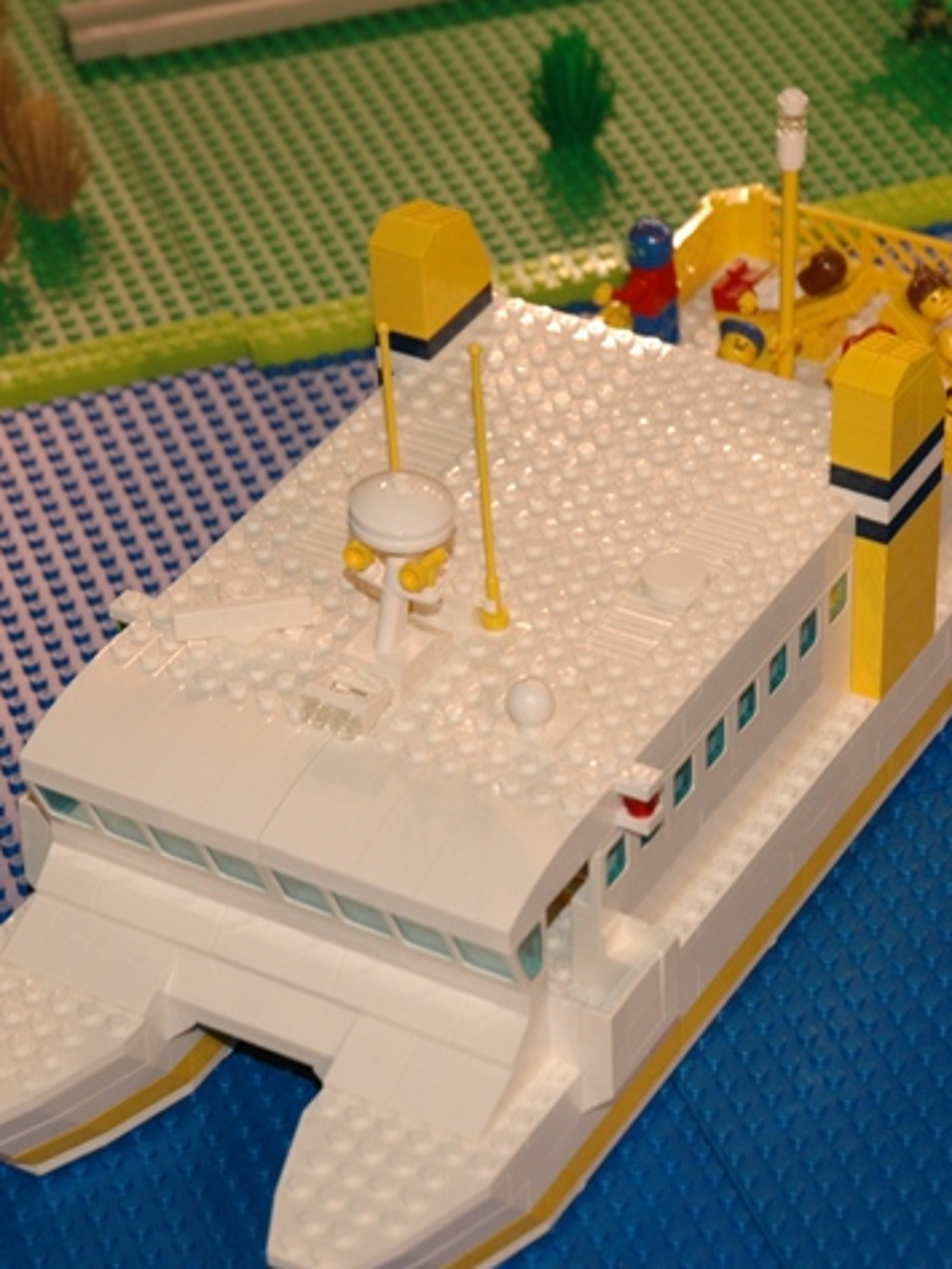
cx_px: 595
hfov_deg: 12.7
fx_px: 4288
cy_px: 671
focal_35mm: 117
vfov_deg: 16.8
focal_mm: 48
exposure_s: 1/100
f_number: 4.5
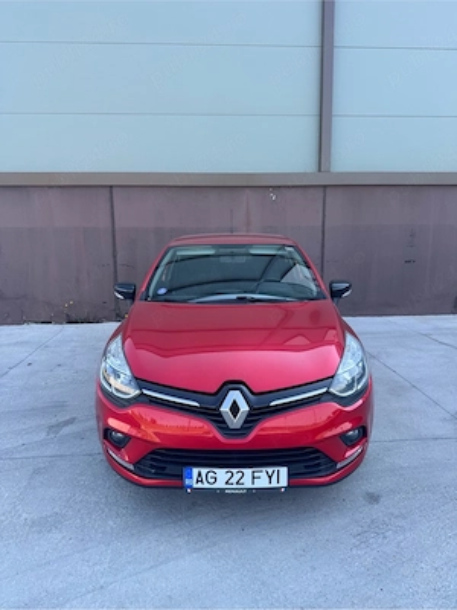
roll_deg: -0.3
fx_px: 422
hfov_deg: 56.8
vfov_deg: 71.6
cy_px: 305
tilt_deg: -7.7
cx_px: 228
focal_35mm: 24
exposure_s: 1/445
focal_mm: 6.76
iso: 80
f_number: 1.78
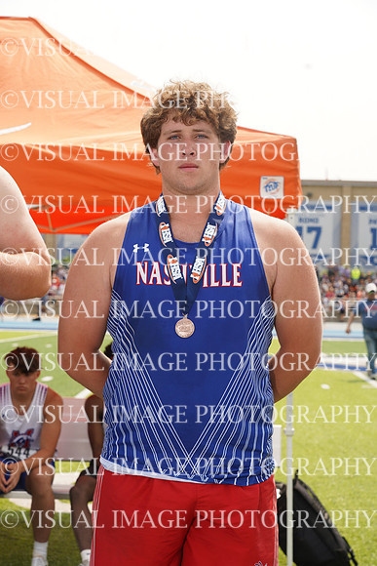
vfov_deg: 27.7
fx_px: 1146
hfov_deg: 18.7
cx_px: 188
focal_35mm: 73
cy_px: 283
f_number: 8
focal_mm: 73
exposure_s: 1/160
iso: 100
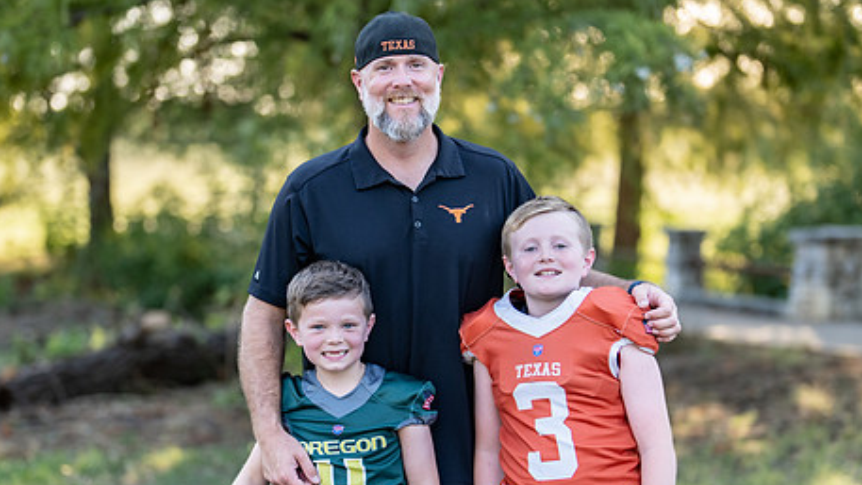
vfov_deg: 13.4
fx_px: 2057
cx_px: 405
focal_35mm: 90
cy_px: 321
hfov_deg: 23.7
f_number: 1.2
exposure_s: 1/640
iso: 100
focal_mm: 50
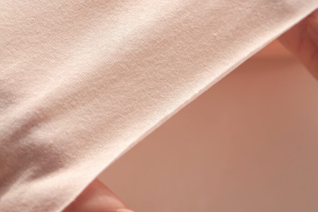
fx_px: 1395
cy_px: 83
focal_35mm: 158
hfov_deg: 13.0
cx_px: 159
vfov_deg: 8.7
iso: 160
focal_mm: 69.8
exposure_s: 1/400
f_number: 4
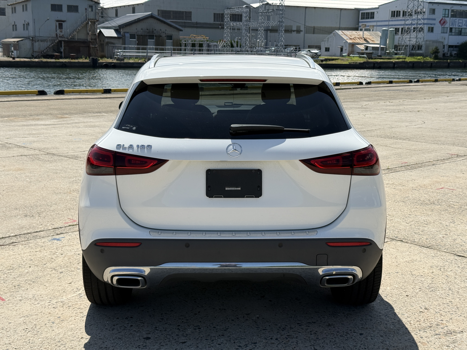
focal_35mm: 48
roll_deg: -1.8
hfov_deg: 39.7
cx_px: 234
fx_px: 648
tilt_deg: -10.7
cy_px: 175
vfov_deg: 30.3
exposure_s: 1/6536
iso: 64
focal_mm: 6.76
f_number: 1.78
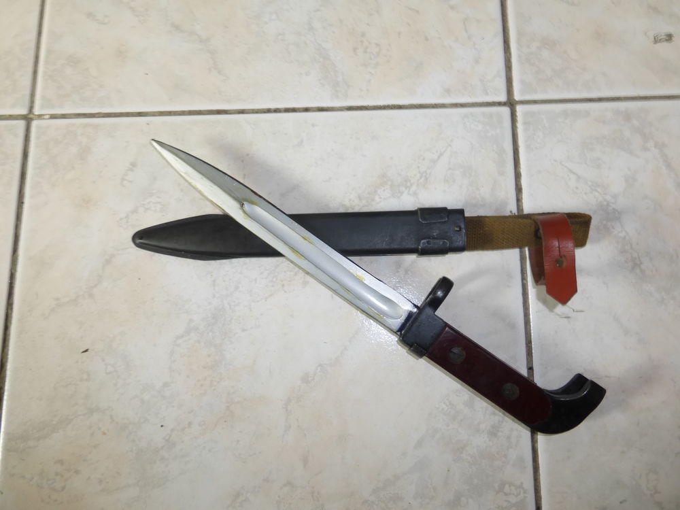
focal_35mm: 24
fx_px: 471
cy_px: 255
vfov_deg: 56.8
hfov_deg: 71.6
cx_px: 340
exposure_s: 1/13
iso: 100
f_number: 3.3
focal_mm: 4.3
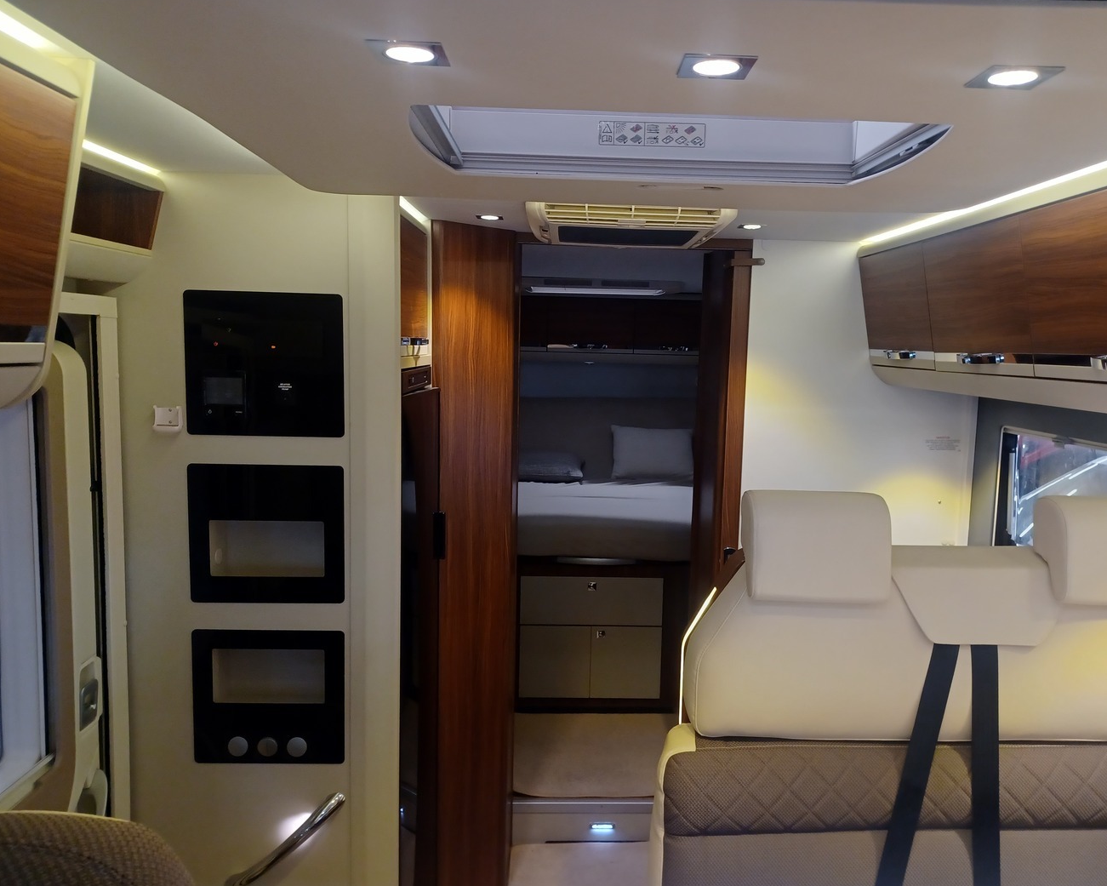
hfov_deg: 63.9
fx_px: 885
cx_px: 607
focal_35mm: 27
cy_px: 452
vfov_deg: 53.2
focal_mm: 4.6
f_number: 1.8
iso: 320
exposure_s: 1/25
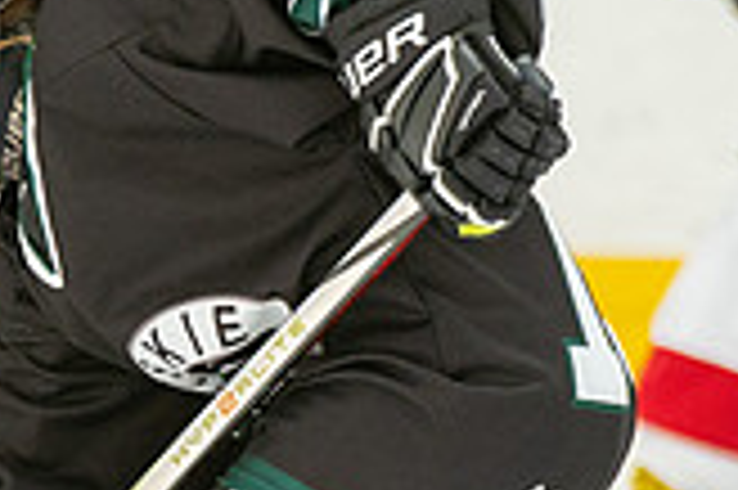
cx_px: 132
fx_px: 29756
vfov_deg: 0.9
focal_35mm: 1453
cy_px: 560
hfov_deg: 1.4
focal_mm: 300
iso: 1600
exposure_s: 1/1600
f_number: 3.5
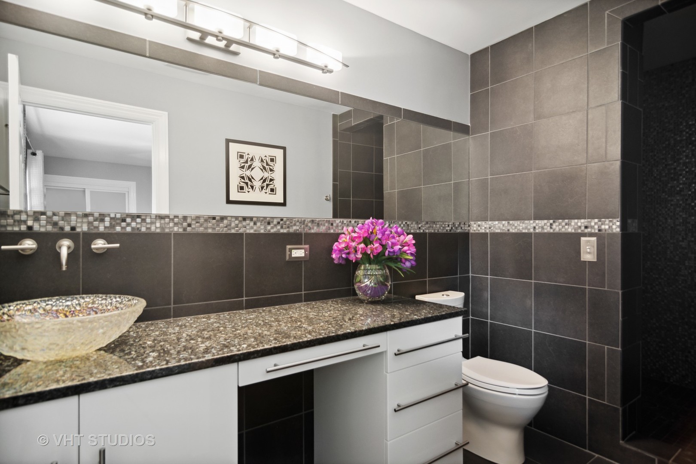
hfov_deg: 90.0
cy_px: 232
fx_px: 348
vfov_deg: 67.4
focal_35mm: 18
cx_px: 348
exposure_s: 1/30
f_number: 8
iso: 200
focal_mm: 12
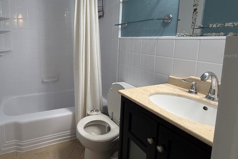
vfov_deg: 58.4
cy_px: 56
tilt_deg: -8.0
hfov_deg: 77.0
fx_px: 139
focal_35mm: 21
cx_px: 69
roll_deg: +1.6
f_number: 2.2
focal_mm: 2.22
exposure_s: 1/120
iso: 320
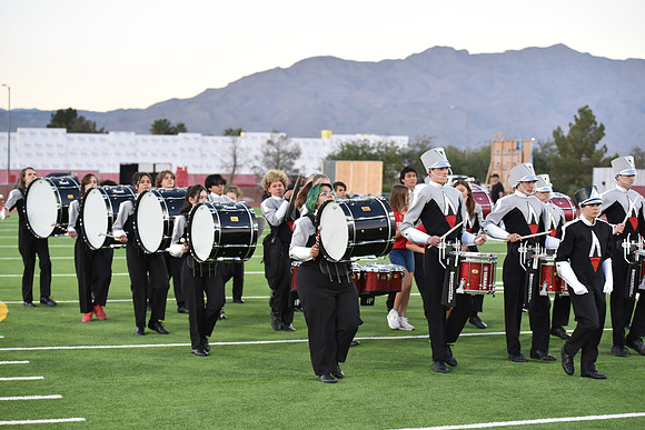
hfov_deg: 28.8
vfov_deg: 19.5
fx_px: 1254
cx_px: 322
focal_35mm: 70
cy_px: 215
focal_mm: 70
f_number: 2.8
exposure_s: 1/640
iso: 1400
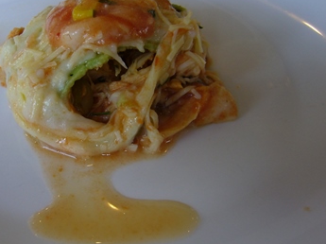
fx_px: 489
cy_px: 111
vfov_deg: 28.0
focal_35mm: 52
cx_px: 98
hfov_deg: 36.3
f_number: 2.8
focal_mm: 5.8
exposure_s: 1/40
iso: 80
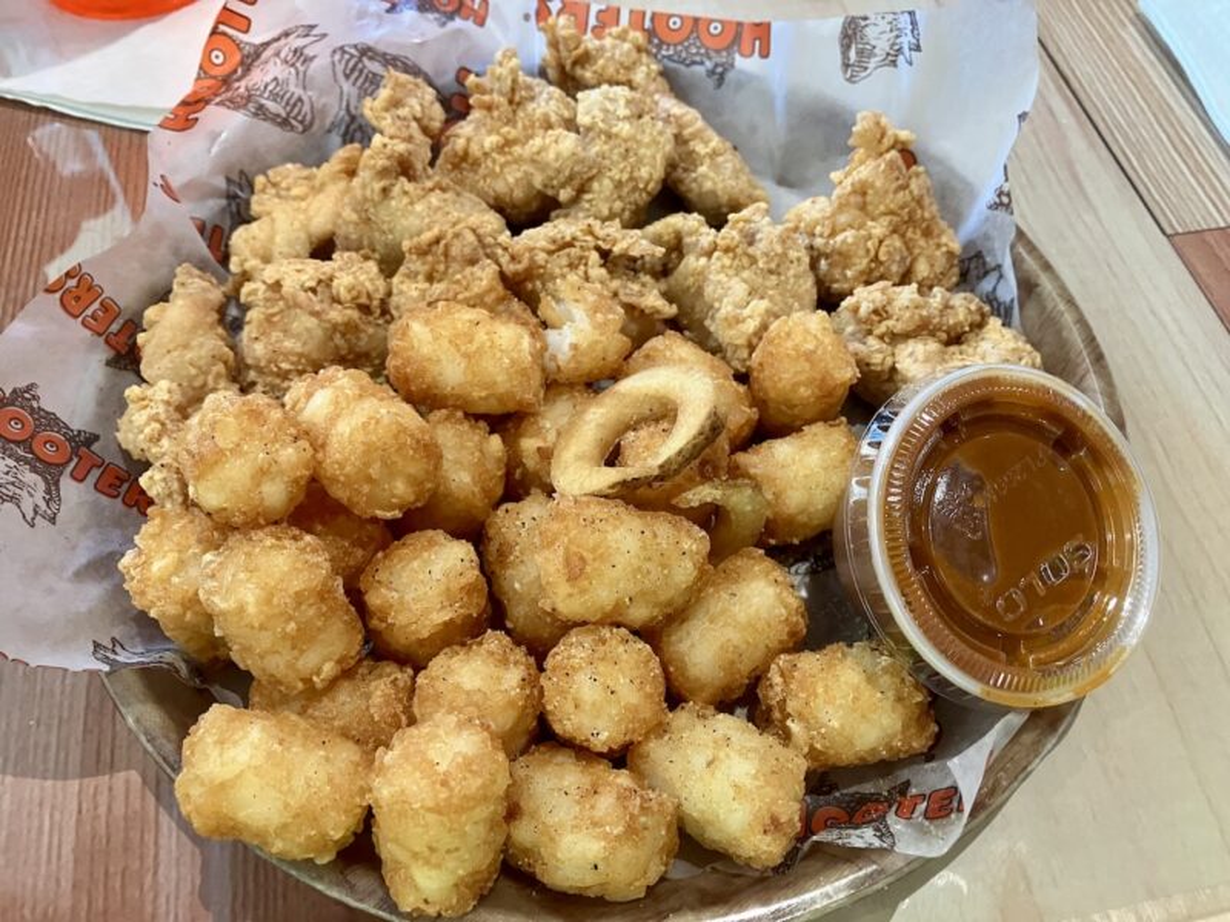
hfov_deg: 63.4
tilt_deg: -57.3
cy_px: 461
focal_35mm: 28
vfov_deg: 49.7
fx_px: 995
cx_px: 615
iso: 250
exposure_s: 1/60
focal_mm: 3.99
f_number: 1.8
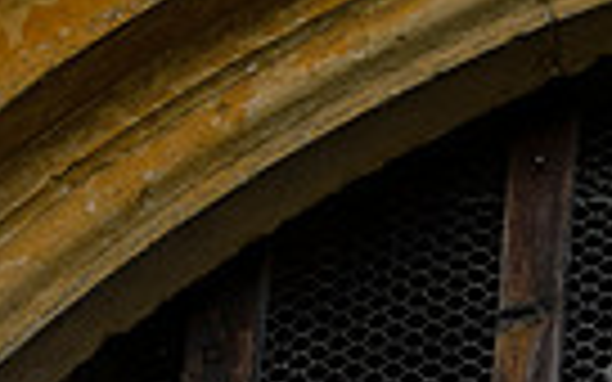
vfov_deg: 6.2
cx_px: 968
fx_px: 3469
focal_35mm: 208
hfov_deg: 9.7
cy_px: 595
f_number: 7.1
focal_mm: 32
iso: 400
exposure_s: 1/160
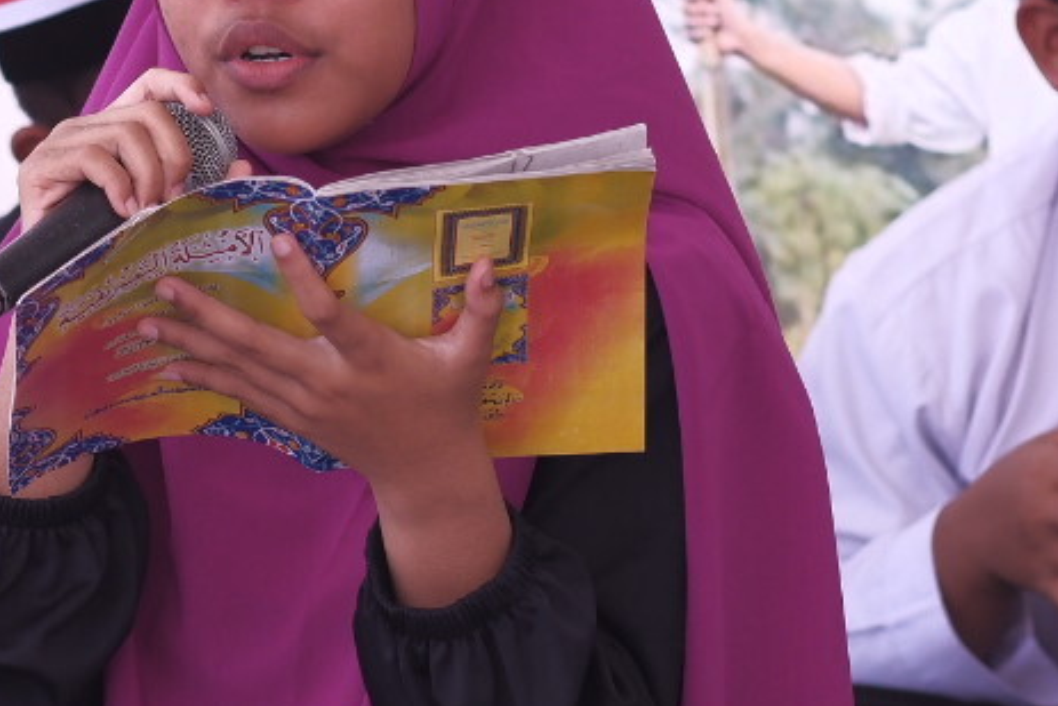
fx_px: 9466
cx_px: 249
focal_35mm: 322
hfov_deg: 6.4
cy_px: 354
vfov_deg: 4.3
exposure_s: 1/800
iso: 200
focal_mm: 56
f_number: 2.8
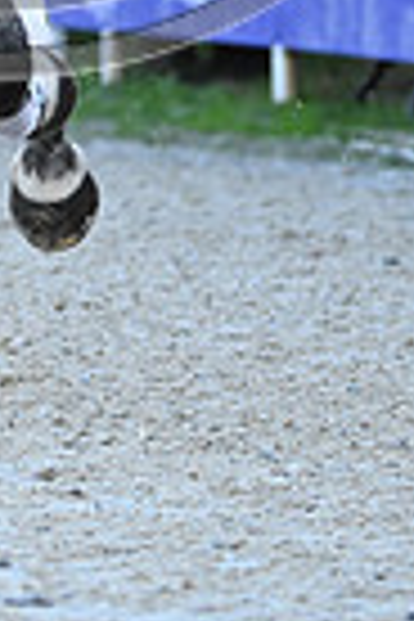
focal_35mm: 928
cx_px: -83
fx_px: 16007
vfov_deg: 2.2
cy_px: -580
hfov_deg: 1.5
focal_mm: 220
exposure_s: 1/800
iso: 1800
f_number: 5.6
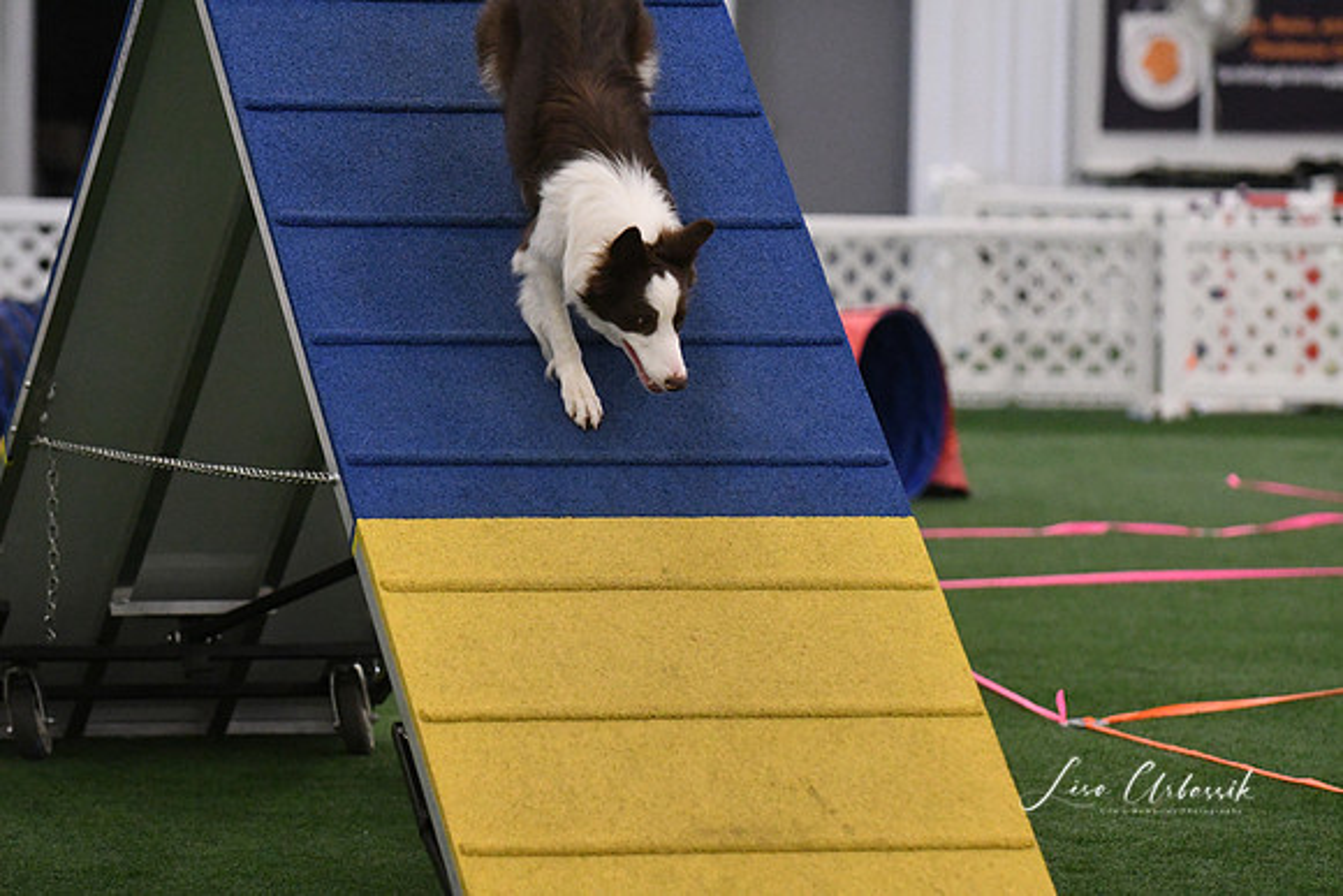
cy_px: 448
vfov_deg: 7.0
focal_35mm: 195
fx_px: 7276
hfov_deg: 10.5
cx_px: 672
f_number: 3.2
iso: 10000
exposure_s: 1/640
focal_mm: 130
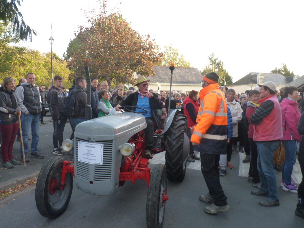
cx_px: 152
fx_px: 237
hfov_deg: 65.3
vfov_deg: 51.4
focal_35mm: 27
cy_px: 114
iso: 125
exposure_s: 1/60
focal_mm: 4.8
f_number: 2.8
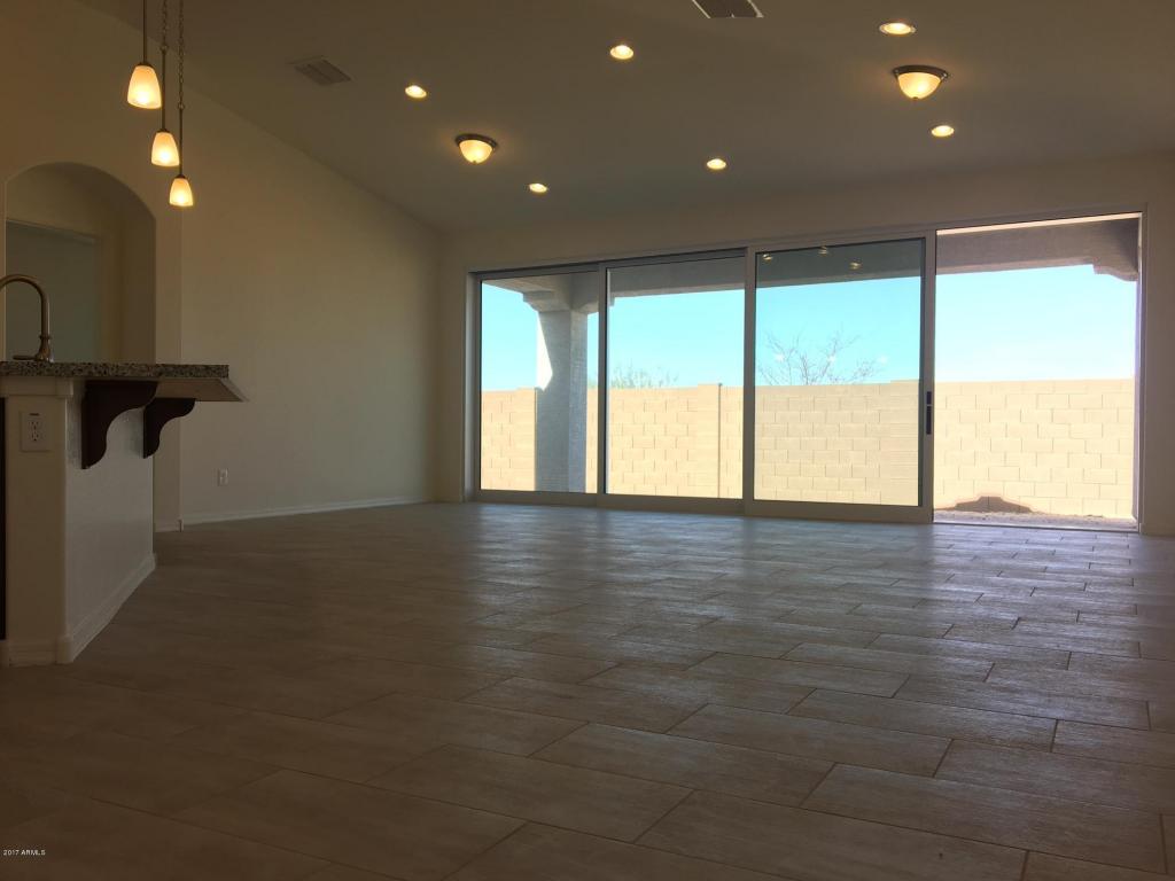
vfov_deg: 48.2
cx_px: 588
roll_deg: -0.9
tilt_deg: -1.0
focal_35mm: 29
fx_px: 984
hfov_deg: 61.7
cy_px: 440
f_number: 2.2
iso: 25
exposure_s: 1/180
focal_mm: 4.15
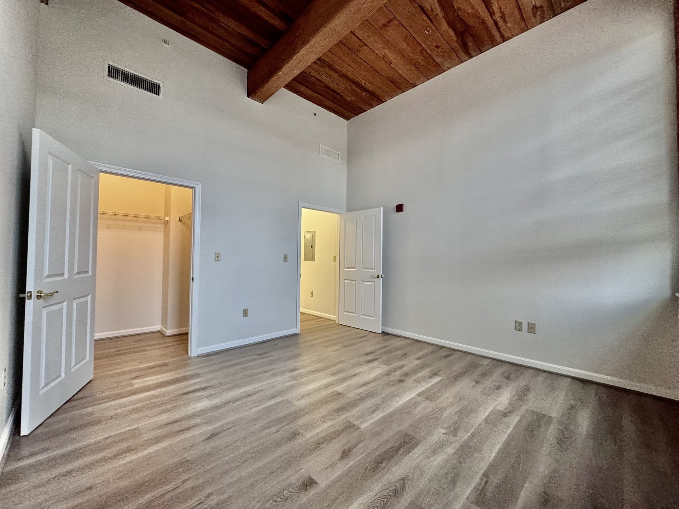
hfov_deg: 102.1
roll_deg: -0.8
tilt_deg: +0.8
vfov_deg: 85.7
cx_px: 340
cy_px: 254
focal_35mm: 14
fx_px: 275
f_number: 2.2
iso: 500
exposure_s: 1/60
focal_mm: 2.22
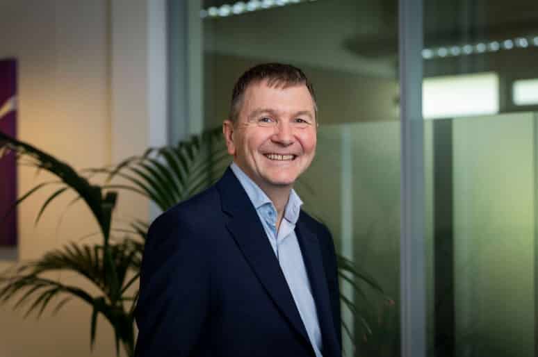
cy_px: 178
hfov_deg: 33.9
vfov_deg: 22.9
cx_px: 269
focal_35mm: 59
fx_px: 882
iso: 100
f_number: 2.8
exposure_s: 1/80
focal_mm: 59
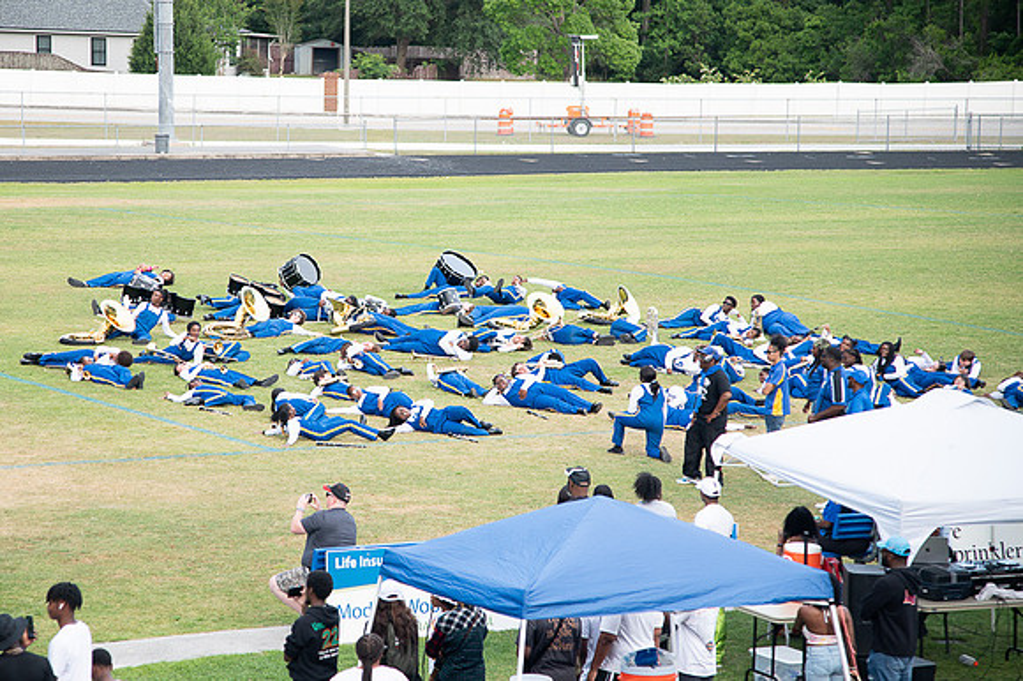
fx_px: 3796
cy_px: 311
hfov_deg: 15.3
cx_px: 401
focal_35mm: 134
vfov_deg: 10.2
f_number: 4
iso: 100
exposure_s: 1/200
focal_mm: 110
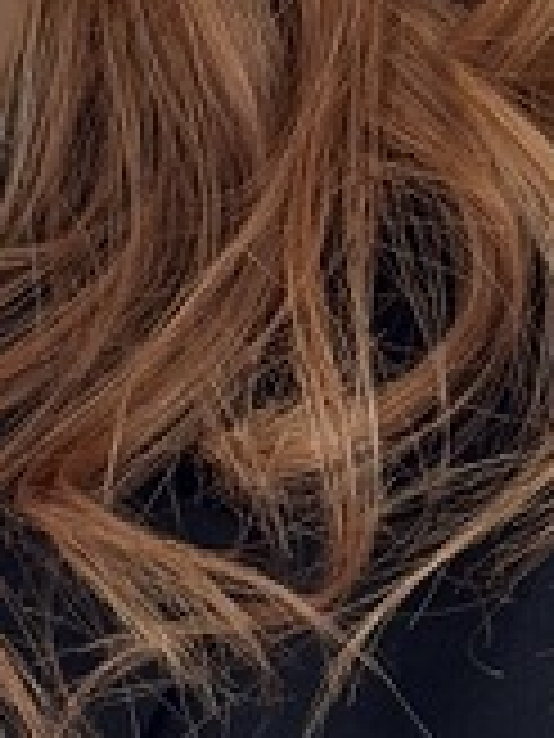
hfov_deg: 4.9
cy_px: -364
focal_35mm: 300
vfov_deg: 6.5
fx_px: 6402
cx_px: -63
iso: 100
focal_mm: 6.76
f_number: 1.78
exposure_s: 1/118
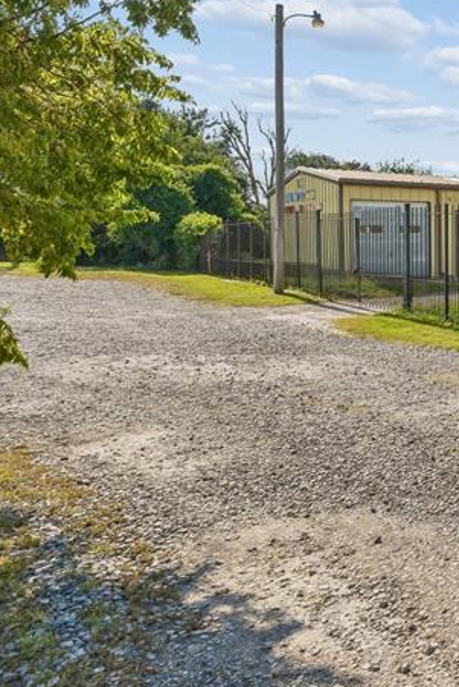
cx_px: 669
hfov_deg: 27.9
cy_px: 242
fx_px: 650
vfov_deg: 54.9
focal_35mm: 34
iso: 200
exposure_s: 1/800
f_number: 8
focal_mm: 10
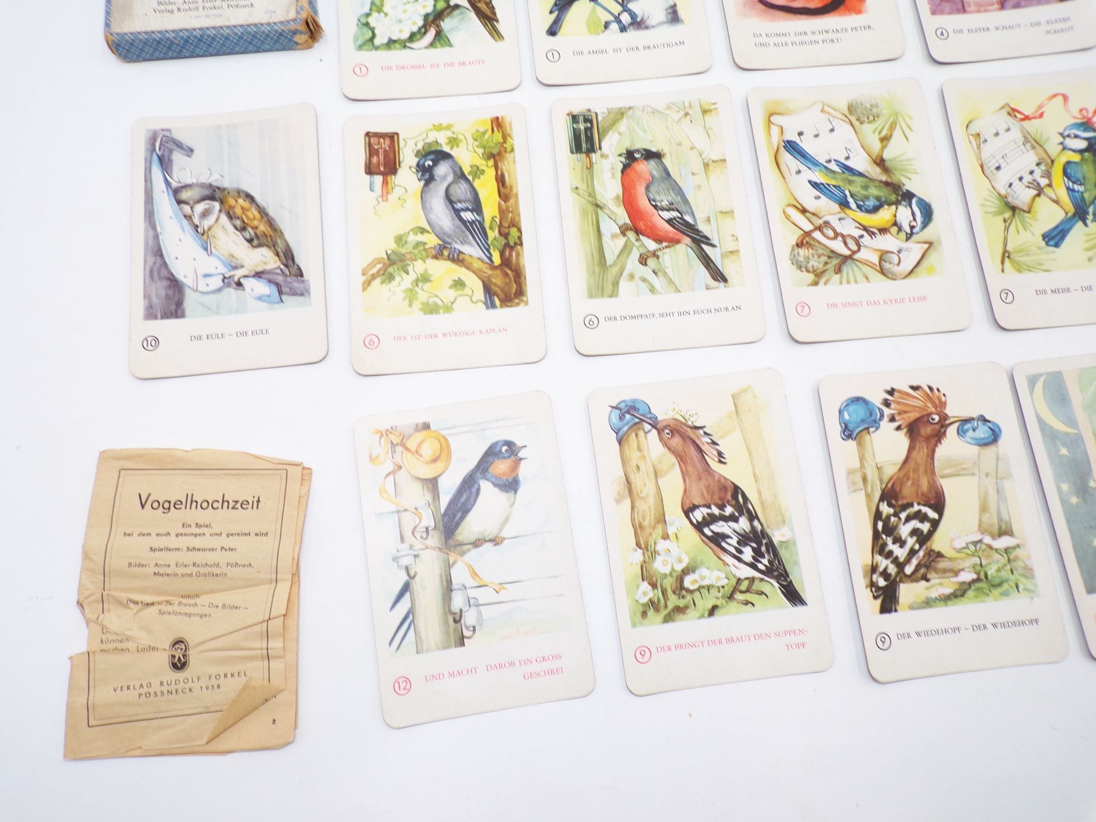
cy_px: 411
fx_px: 760
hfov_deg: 71.6
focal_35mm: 24
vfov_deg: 56.8
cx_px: 548
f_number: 4.4
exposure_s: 1/38
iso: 80
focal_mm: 4.3
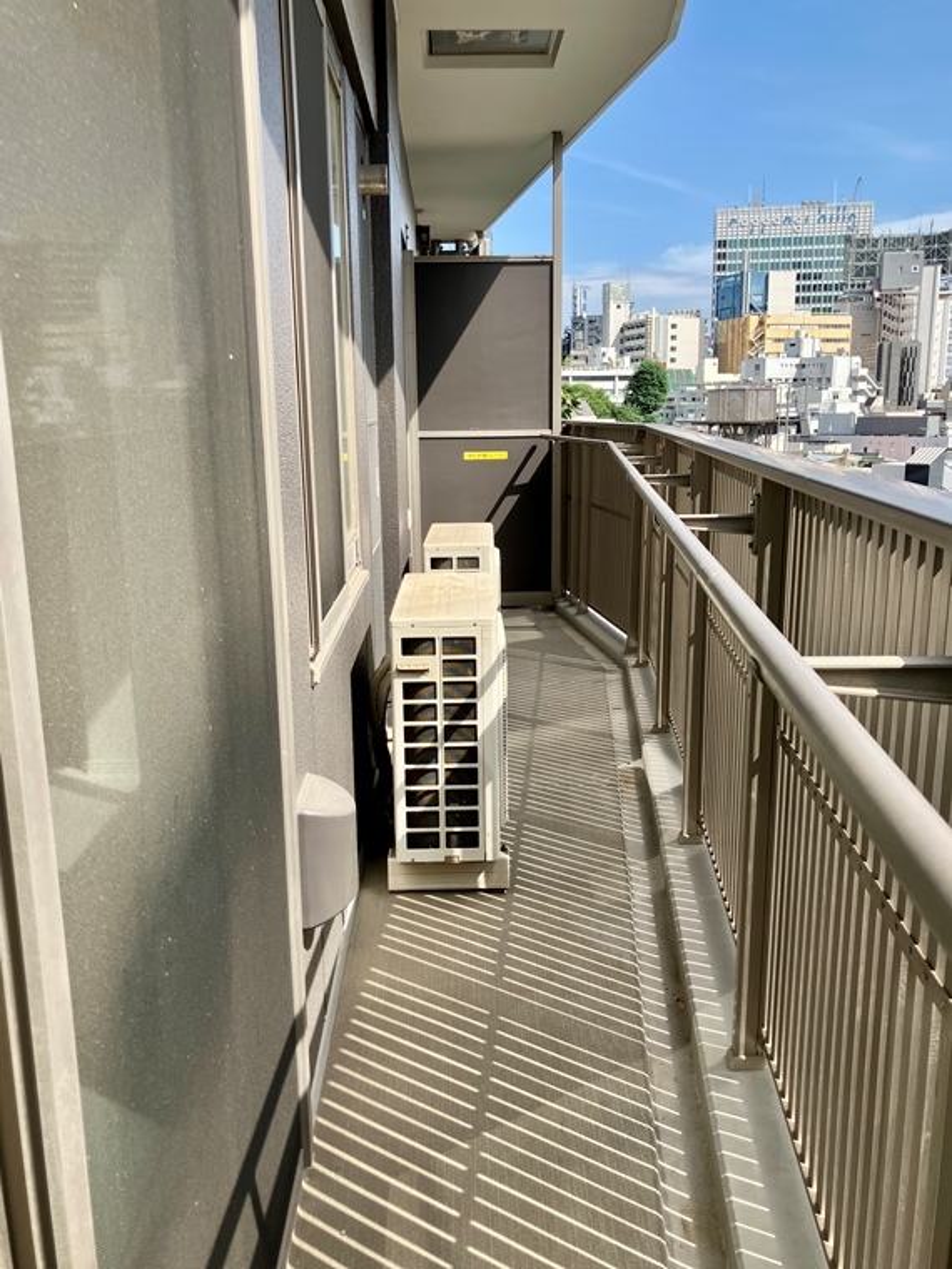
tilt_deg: -11.7
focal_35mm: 28
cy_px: 634
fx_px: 1027
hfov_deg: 49.7
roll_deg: +1.7
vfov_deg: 63.4
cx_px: 476
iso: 32
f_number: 1.8
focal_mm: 3.99
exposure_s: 1/1012
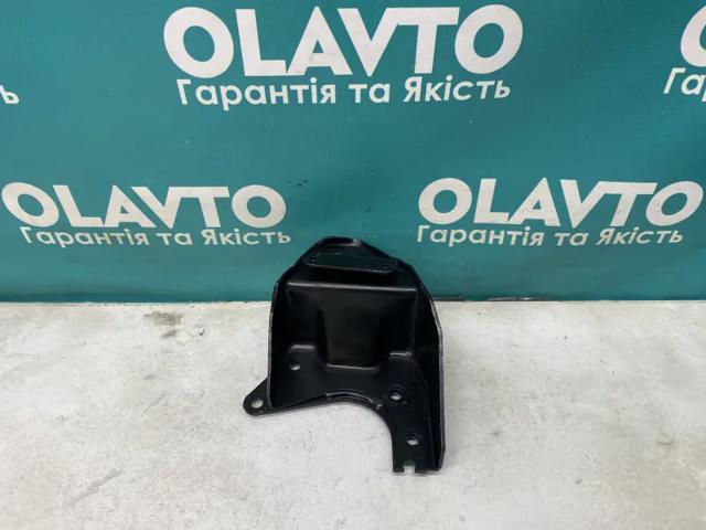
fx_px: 530
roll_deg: -0.2
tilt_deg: -41.1
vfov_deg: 53.1
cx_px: 353
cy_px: 265
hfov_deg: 67.3
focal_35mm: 26
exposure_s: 1/100
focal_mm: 4.25
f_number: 1.8
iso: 100
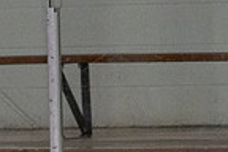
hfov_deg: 1.5
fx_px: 8518
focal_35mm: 1345
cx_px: -14
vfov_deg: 1.0
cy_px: 282
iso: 2000
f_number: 2.8
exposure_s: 1/800
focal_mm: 150
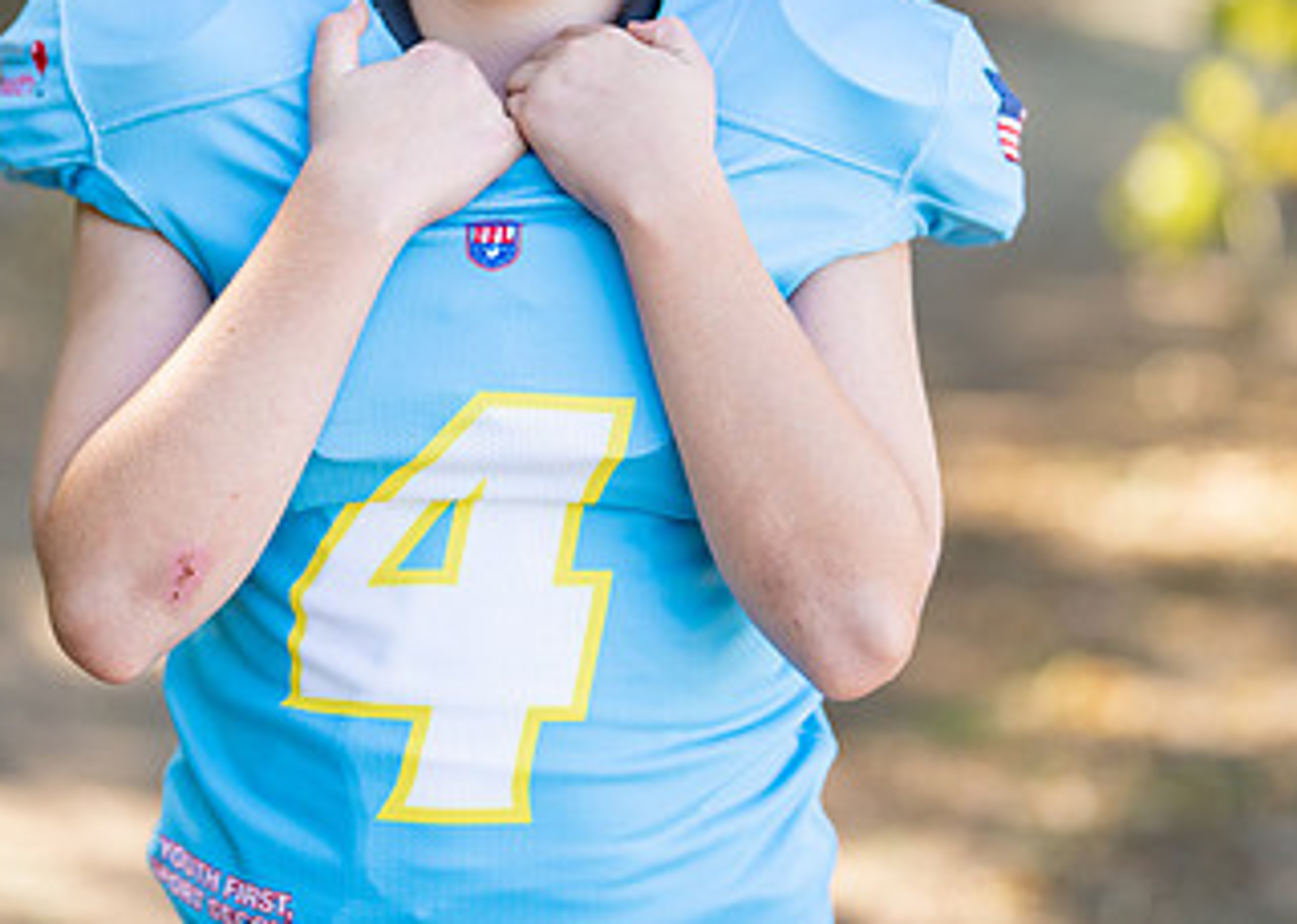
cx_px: 548
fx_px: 3828
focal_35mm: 104
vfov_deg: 13.7
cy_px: 165
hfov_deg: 19.2
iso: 100
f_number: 1.2
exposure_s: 1/1250
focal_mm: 50
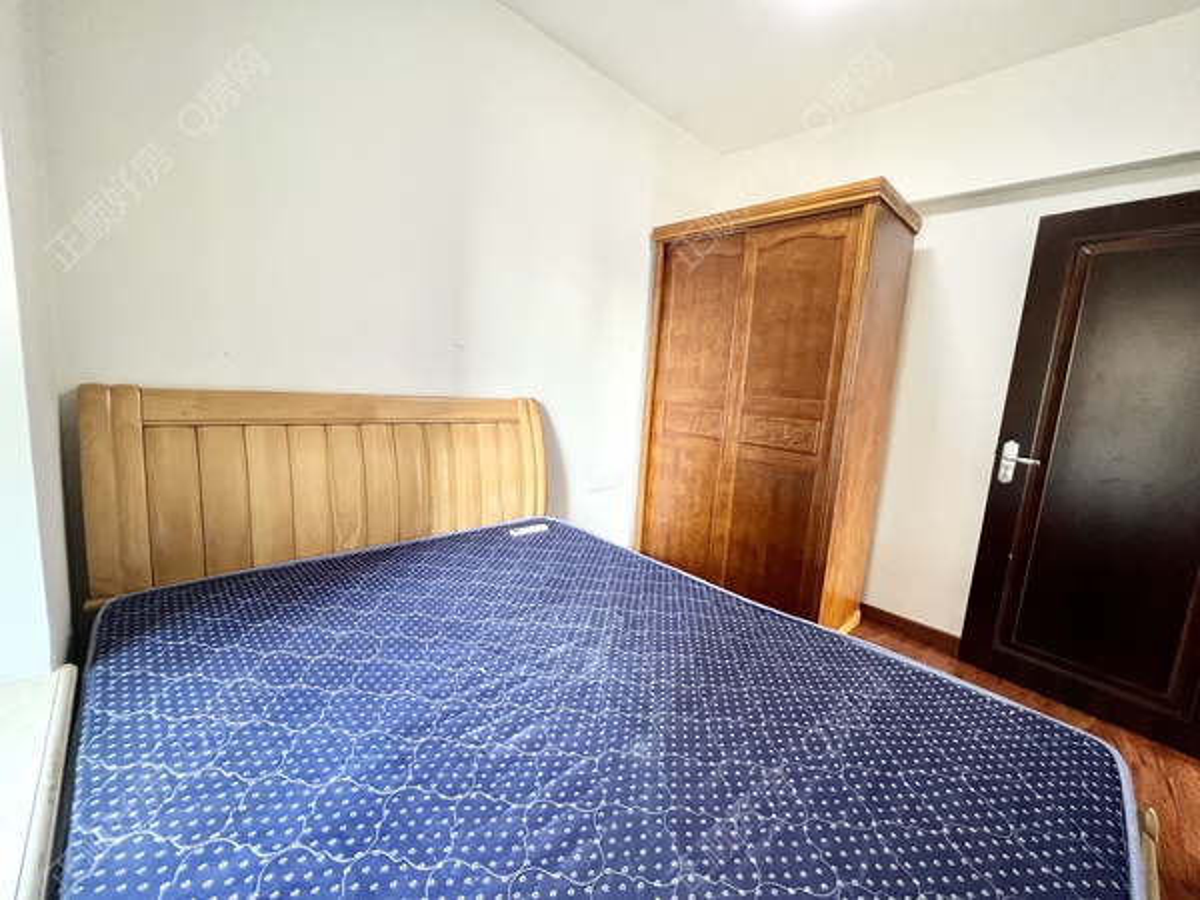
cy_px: 450
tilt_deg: -7.9
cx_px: 600
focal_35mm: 13
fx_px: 451
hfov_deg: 106.2
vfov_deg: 89.9
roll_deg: -3.7
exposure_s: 1/50
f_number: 1.8
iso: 160
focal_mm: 1.57
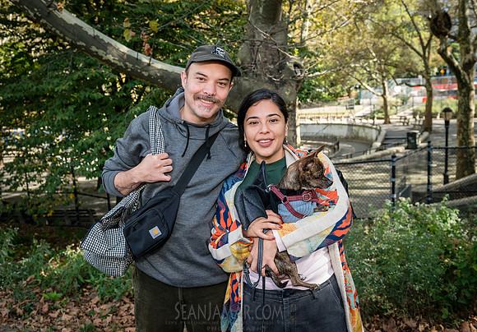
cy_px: 162
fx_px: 452
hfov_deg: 55.6
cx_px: 229
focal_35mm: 34
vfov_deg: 40.4
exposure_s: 1/640
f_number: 5
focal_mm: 28
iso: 1000
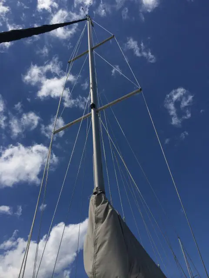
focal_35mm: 30
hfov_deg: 46.8
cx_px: 104
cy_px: 139
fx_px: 242
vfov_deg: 60.0
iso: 40
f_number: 2.2
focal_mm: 4.12
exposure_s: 1/4566
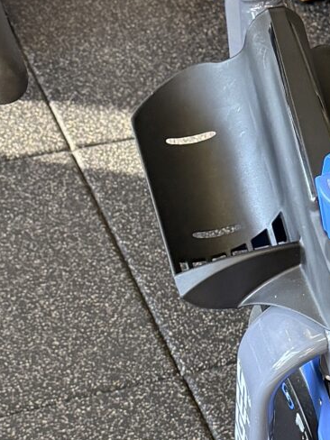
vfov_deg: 15.3
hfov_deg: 11.2
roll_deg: -2.9
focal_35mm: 126
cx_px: 516
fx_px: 1602
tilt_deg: -42.1
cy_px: 453
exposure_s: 1/78
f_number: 1.78
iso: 200
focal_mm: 6.76
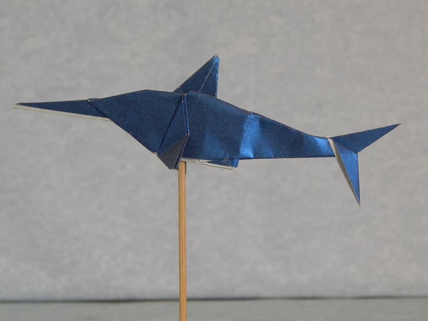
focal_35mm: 86
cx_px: 214
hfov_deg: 22.8
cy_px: 160
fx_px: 1063
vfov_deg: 17.2
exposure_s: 1/25
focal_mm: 15.3
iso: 400
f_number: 4.3
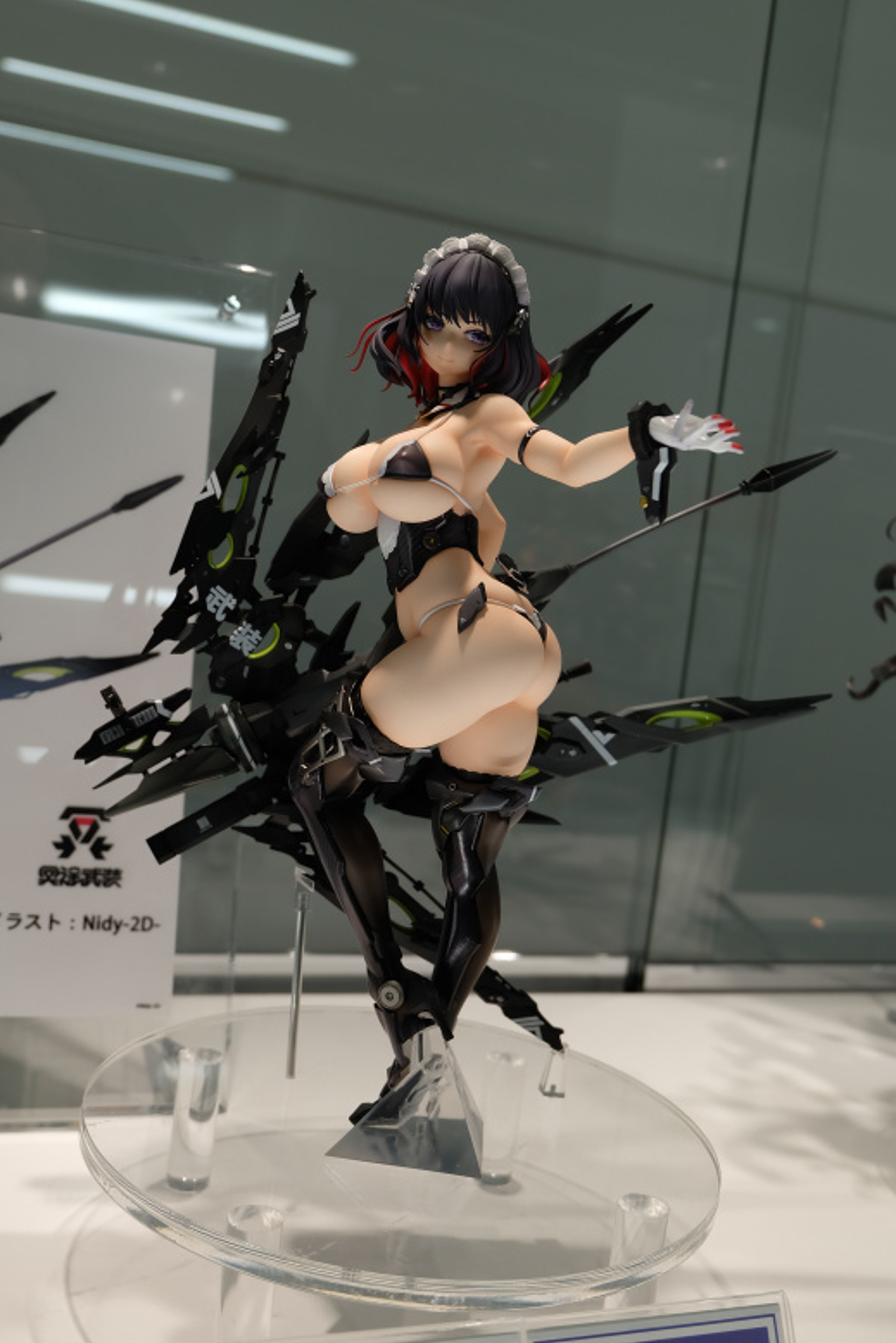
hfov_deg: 36.0
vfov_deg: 51.9
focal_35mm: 37
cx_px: 458
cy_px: 654
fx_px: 1381
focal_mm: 24.3
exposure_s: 1/140
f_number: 4.5
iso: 200
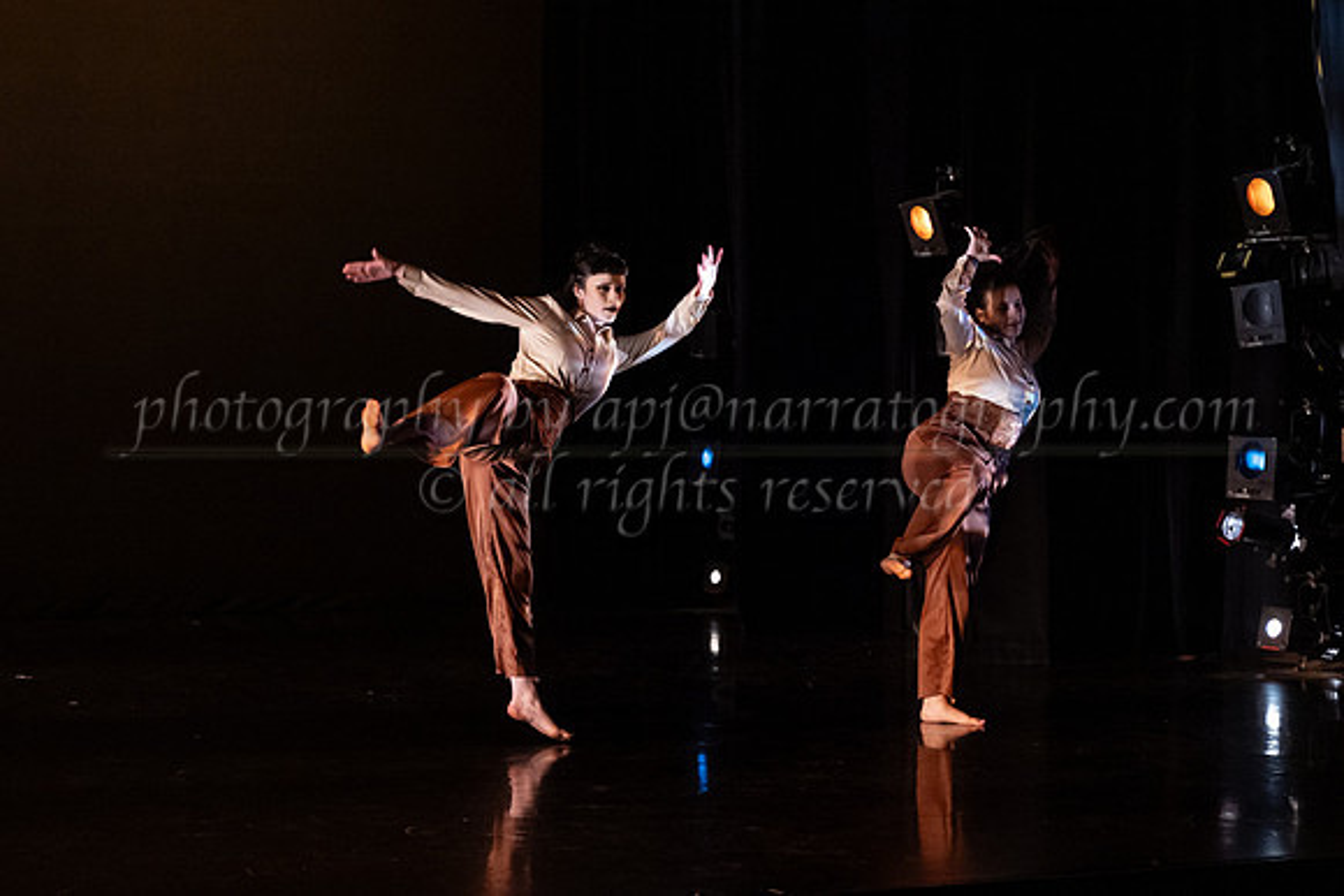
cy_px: 448
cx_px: 504
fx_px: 2847
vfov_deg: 17.9
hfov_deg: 26.5
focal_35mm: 76
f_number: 4
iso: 4000
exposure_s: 1/400
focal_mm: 61
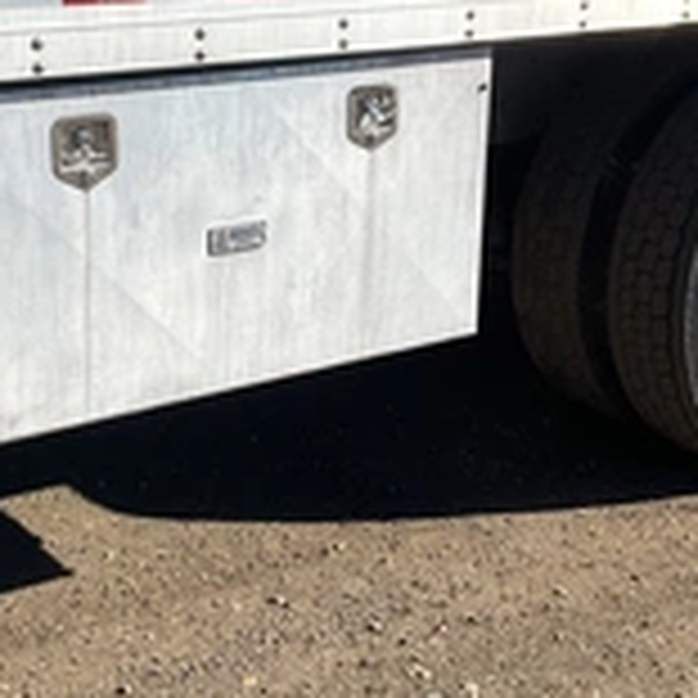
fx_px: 1506
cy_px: 288
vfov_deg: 26.1
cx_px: 279
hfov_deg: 26.0
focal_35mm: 66
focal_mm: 3
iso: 25
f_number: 1.8
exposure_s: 1/1848
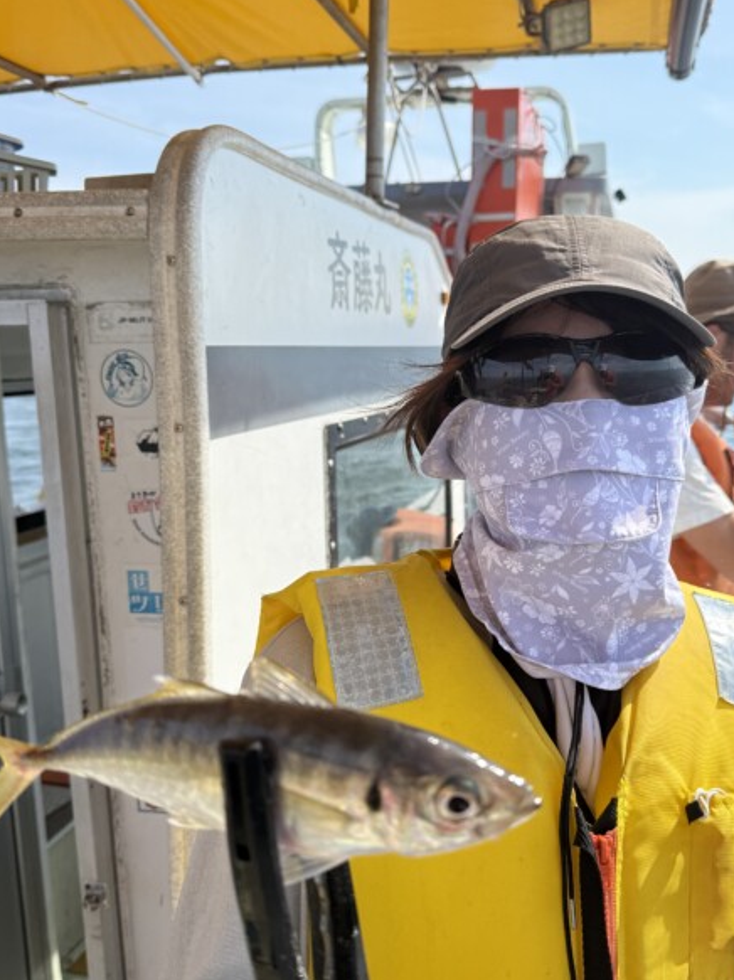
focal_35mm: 33
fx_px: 934
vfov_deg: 55.4
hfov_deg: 42.7
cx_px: 444
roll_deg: -0.2
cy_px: 505
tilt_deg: -11.4
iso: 100
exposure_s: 1/4405
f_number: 1.78
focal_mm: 6.76
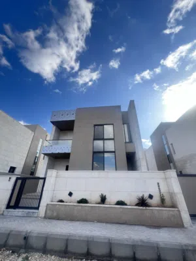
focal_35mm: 13
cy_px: 130
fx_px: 98
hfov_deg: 89.9
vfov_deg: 106.2
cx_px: 98
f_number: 1.8
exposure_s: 1/459
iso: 32
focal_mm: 1.57
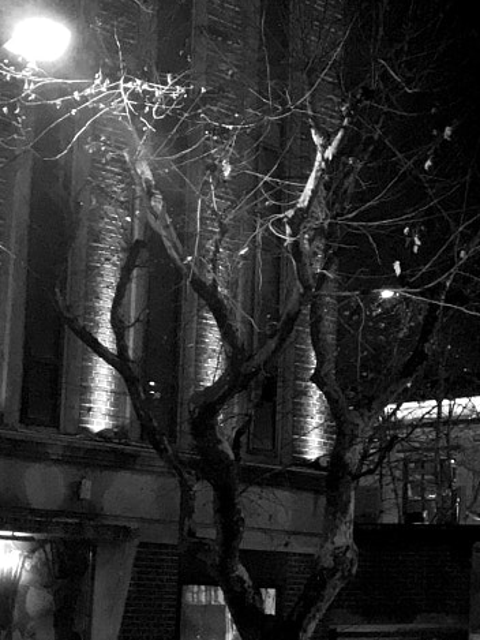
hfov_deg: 14.0
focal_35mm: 99
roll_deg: +0.7
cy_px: 333
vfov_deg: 19.8
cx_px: 731
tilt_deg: +9.6
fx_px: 1830
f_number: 2.2
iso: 100
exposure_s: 1/90
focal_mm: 4.15
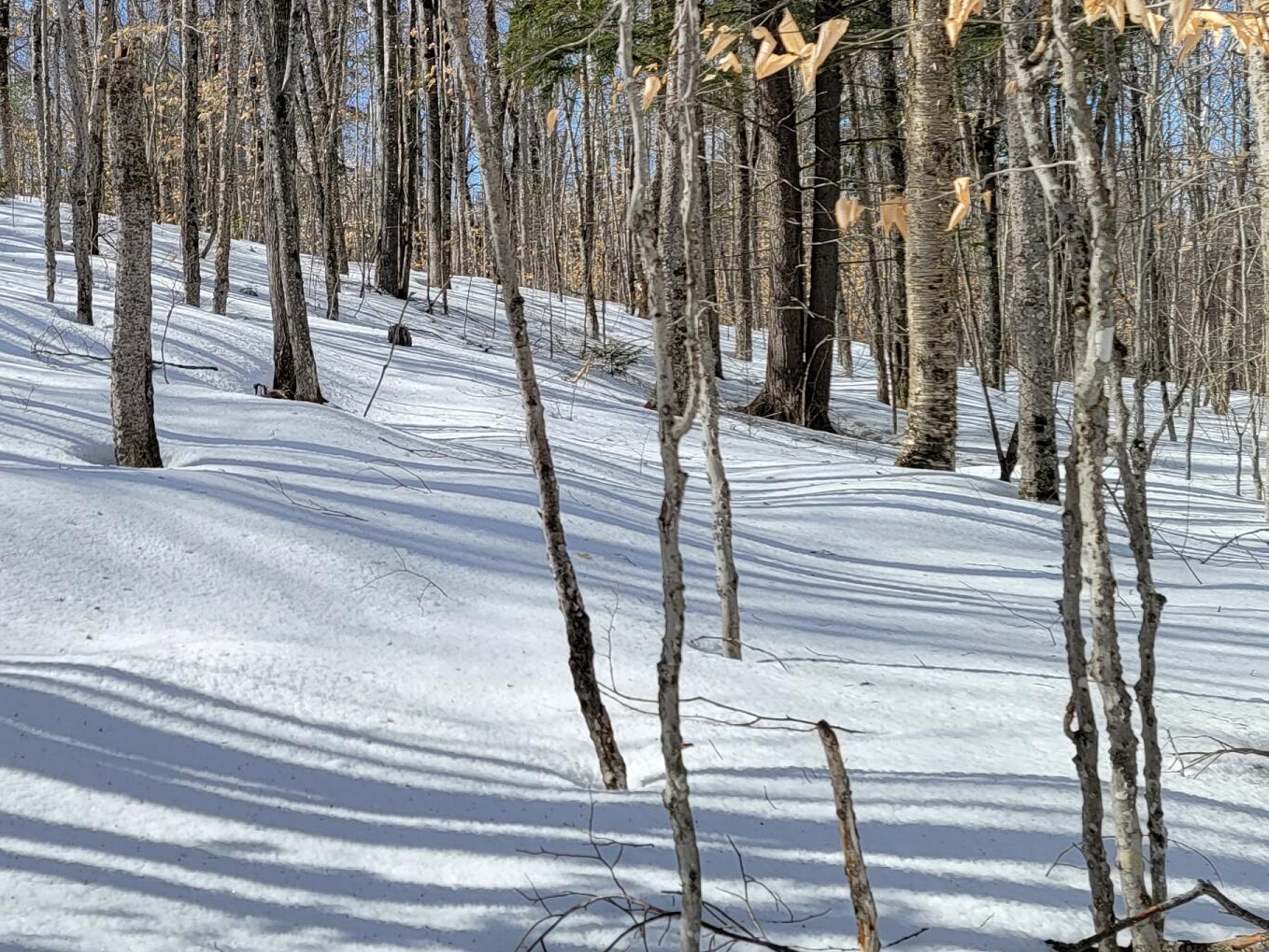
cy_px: 234
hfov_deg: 35.1
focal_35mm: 53
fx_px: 1943
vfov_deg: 27.1
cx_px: 264
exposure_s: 1/907
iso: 16
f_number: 1.8
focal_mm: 6.7
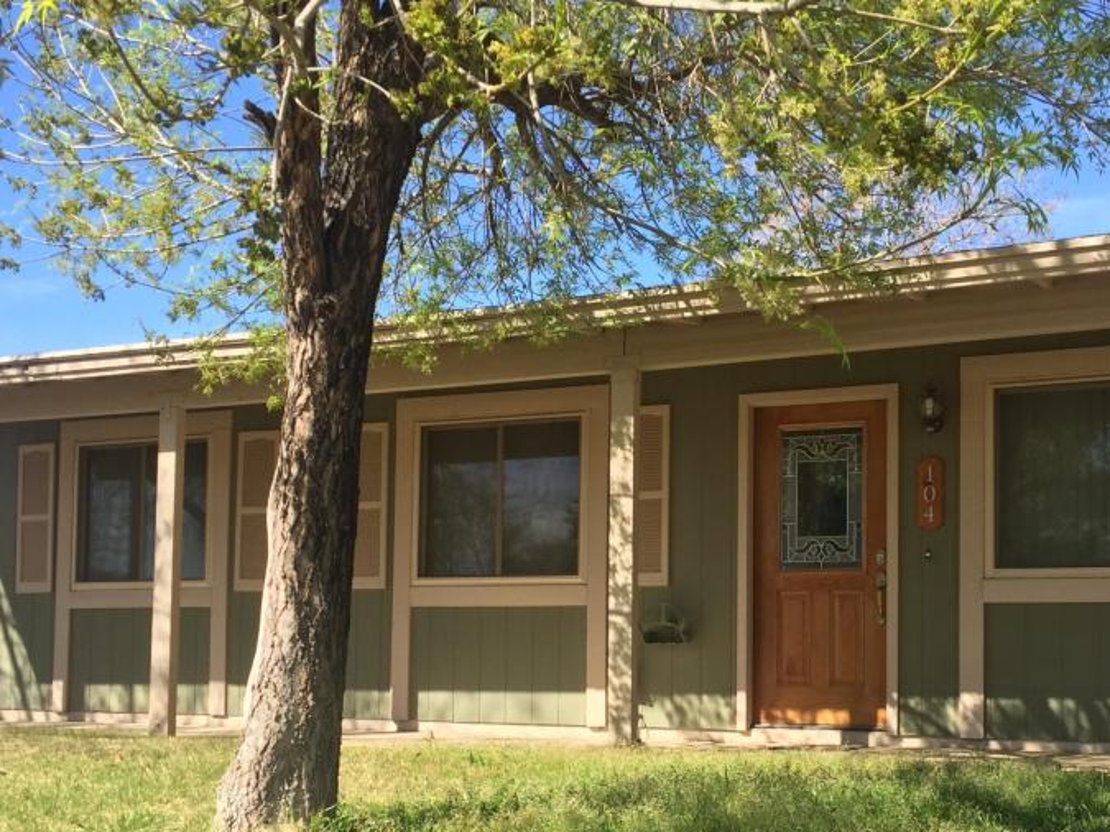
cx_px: 658
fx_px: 1411
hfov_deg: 42.8
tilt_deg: +2.9
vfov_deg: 32.5
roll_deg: +0.6
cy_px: 579
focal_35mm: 44
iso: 32
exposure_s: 1/1041
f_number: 2.2
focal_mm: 4.15
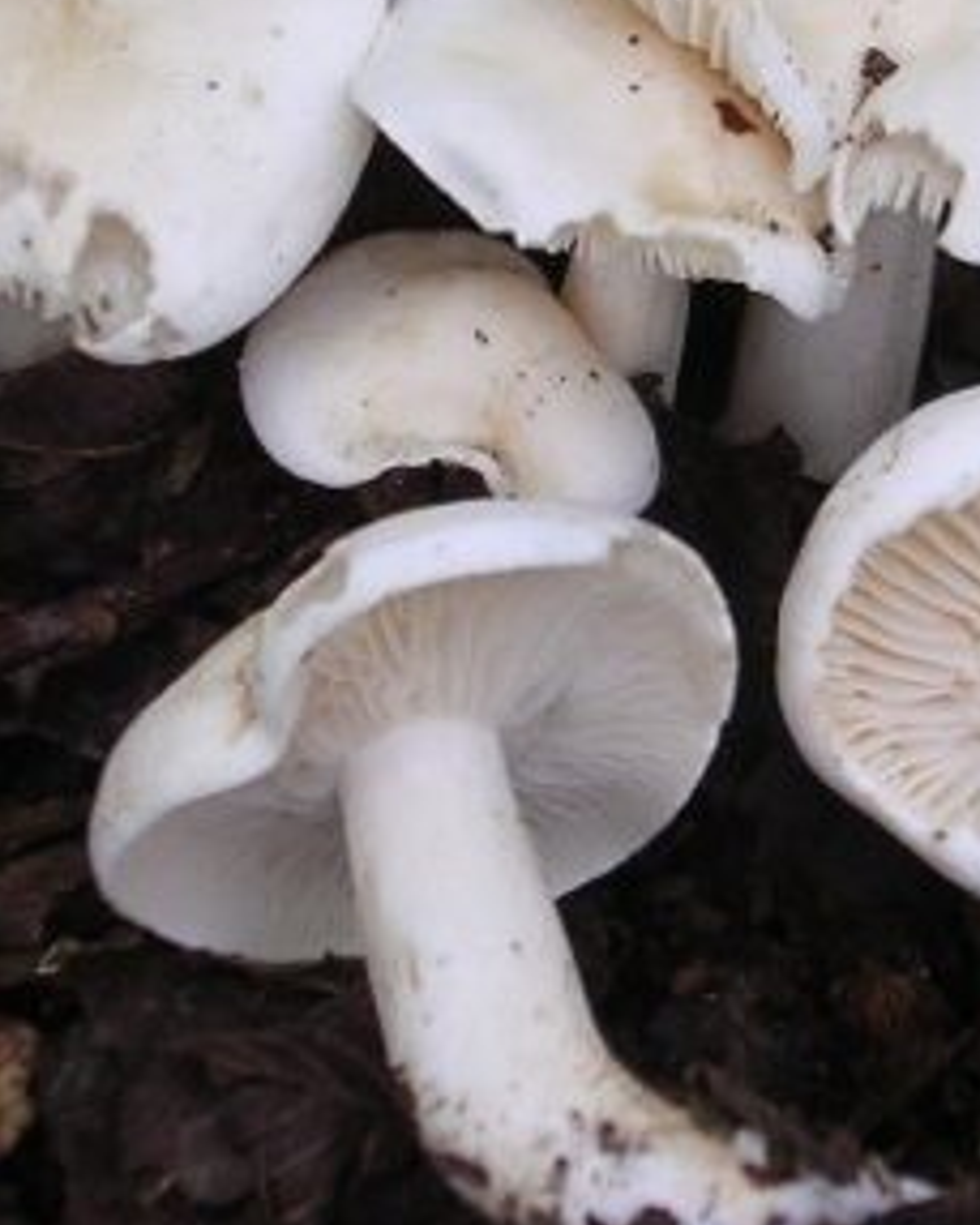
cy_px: 377
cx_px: 882
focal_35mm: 165
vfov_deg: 11.7
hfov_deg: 9.3
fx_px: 5979
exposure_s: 1/17.8
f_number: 3.5
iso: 100
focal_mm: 9.6
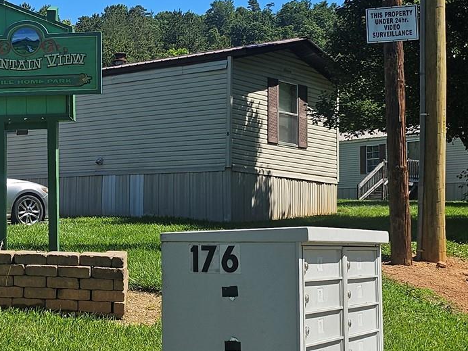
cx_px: 47
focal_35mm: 71
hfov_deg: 26.5
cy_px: 160
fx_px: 960
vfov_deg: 20.7
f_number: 1.8
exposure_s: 1/3318
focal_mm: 5
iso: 50
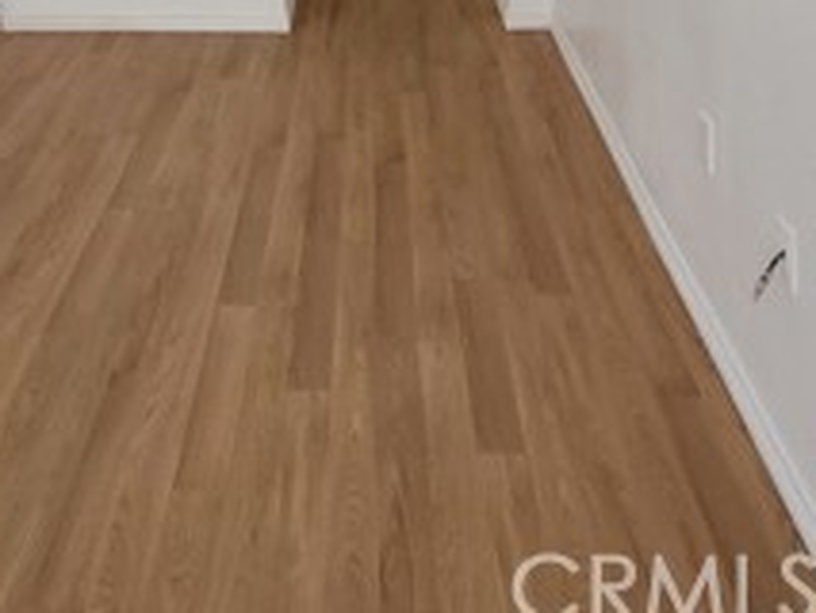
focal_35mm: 39
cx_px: 326
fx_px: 920
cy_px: -276
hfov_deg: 47.6
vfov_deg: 27.3
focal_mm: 1.74
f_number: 2.2
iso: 80
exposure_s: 1/60
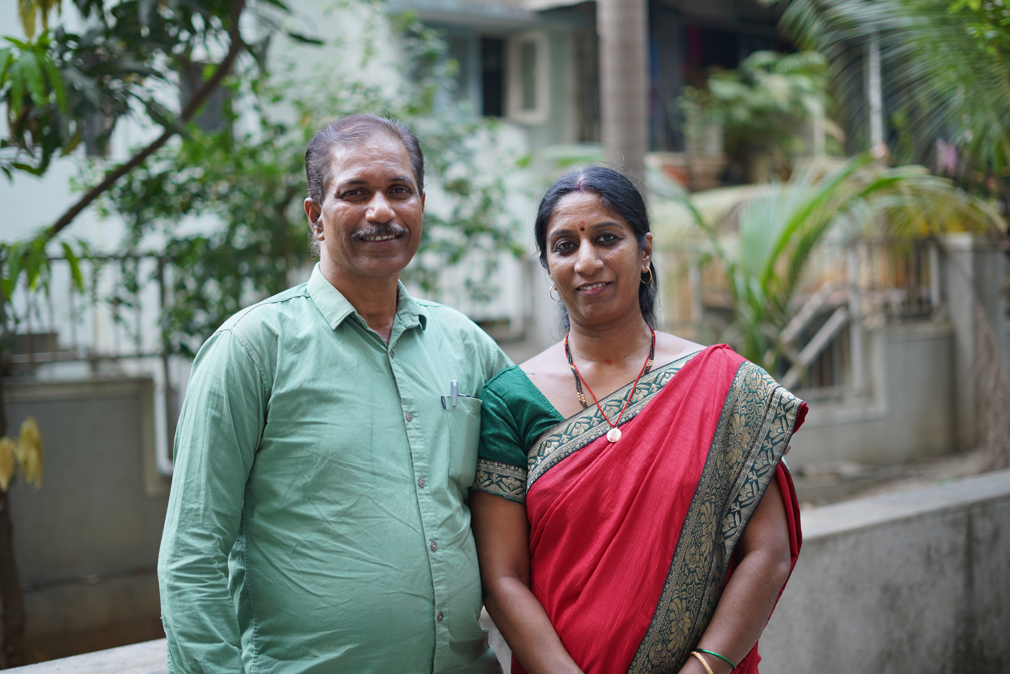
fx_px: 1403
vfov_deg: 27.0
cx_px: 505
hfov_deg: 39.6
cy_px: 337
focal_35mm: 50
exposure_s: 1/100
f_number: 1.8
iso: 100
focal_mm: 50
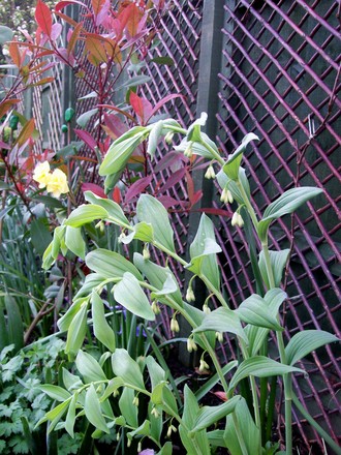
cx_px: 170
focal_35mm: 36
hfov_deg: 39.7
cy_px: 228
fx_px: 473
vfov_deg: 51.4
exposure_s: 1/24.7
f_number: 2.7
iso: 160
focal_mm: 6
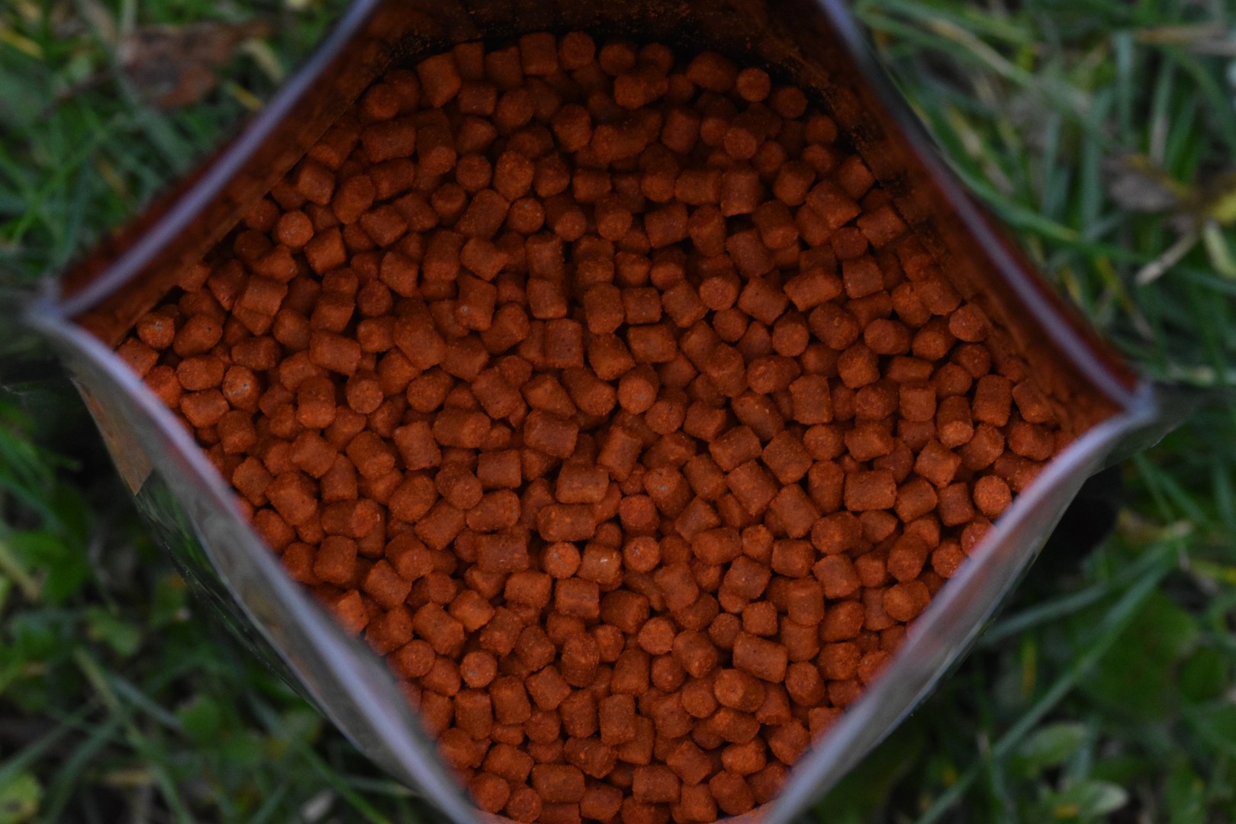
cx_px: 618
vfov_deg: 8.7
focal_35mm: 158
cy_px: 412
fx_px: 5407
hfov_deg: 13.0
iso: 2500
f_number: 10
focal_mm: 105
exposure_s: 1/200
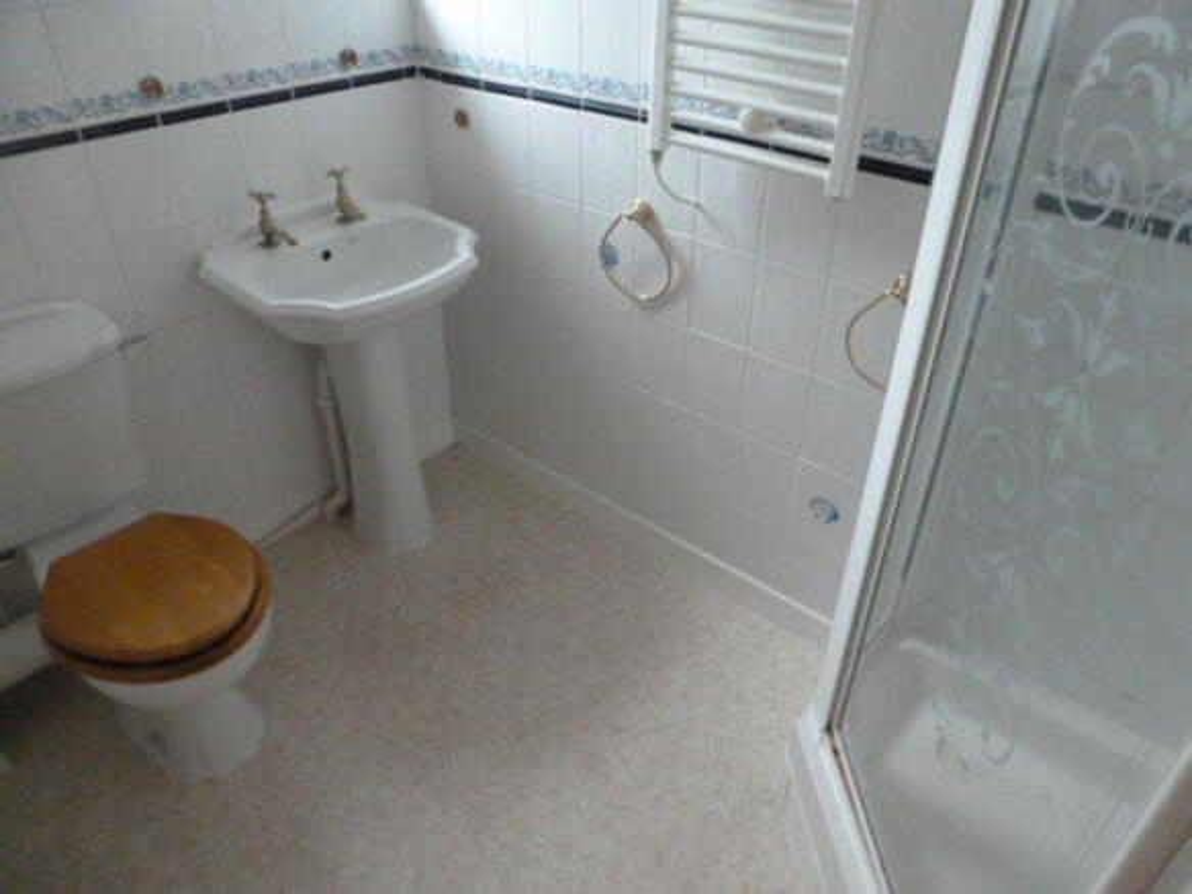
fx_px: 826
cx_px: 596
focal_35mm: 24
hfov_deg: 71.6
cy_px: 447
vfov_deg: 56.8
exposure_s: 1/15
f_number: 3.3
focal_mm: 4.3
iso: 1250
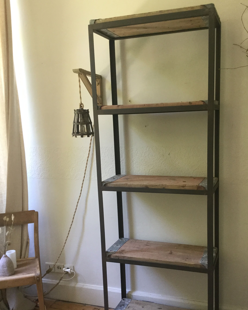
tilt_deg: -10.8
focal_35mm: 37
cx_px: 134
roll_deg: +0.7
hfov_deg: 40.1
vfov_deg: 48.9
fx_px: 339
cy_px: 182
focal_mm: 3.3
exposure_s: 1/33
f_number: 2.4
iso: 100
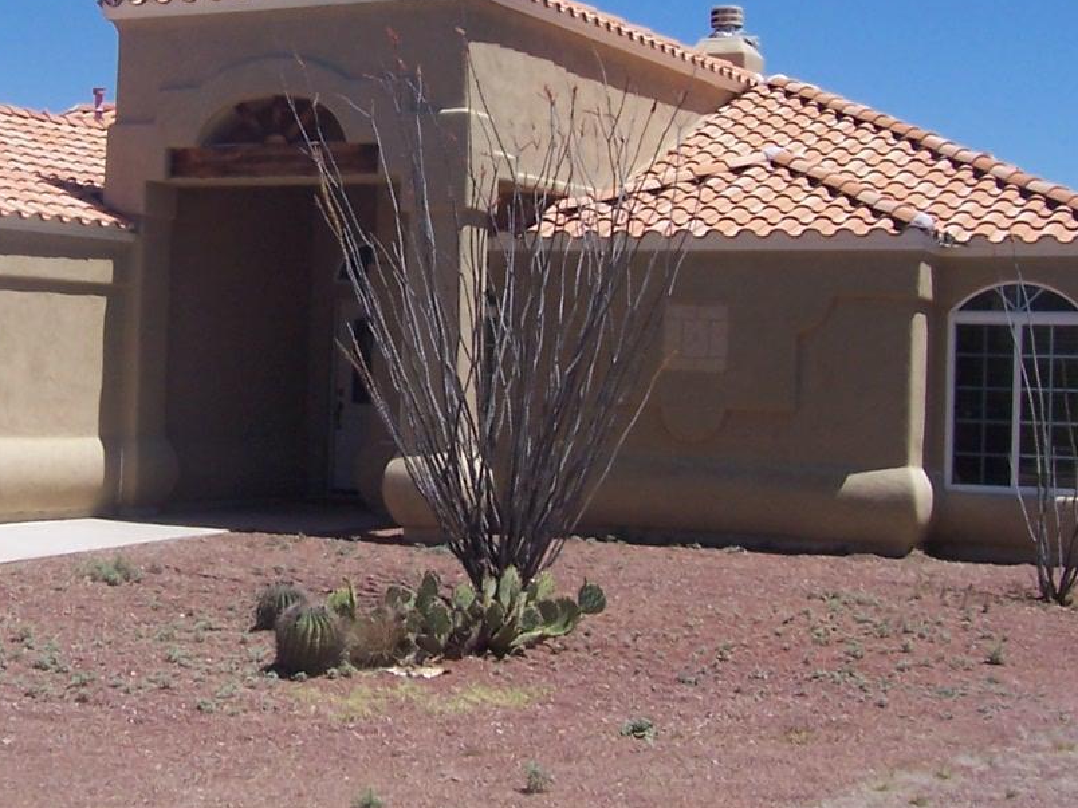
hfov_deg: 27.4
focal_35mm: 70
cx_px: 259
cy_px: 260
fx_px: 2180
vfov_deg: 20.9
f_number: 5.6
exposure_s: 1/750
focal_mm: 5.6
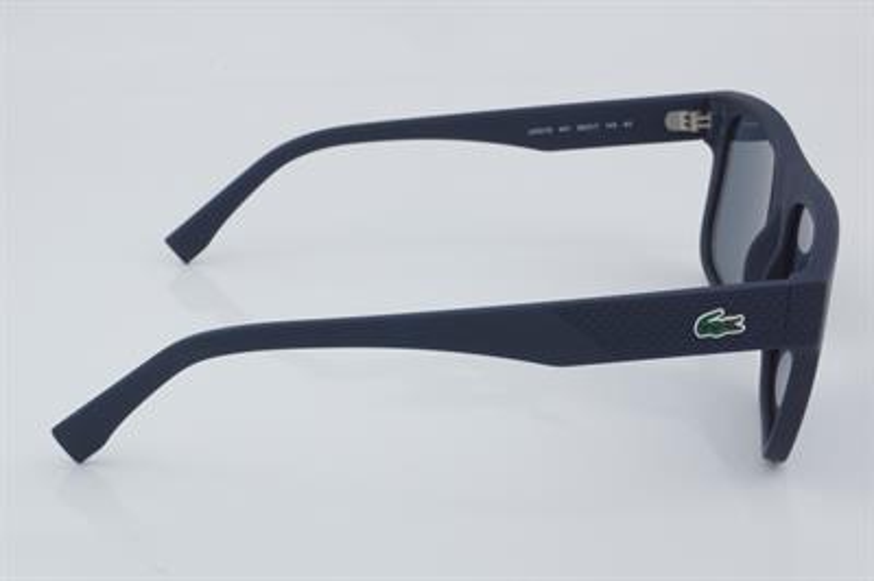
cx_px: 437
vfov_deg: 18.2
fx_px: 1819
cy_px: 290
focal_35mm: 75
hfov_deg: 27.0
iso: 100
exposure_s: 1/4
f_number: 32
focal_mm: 50
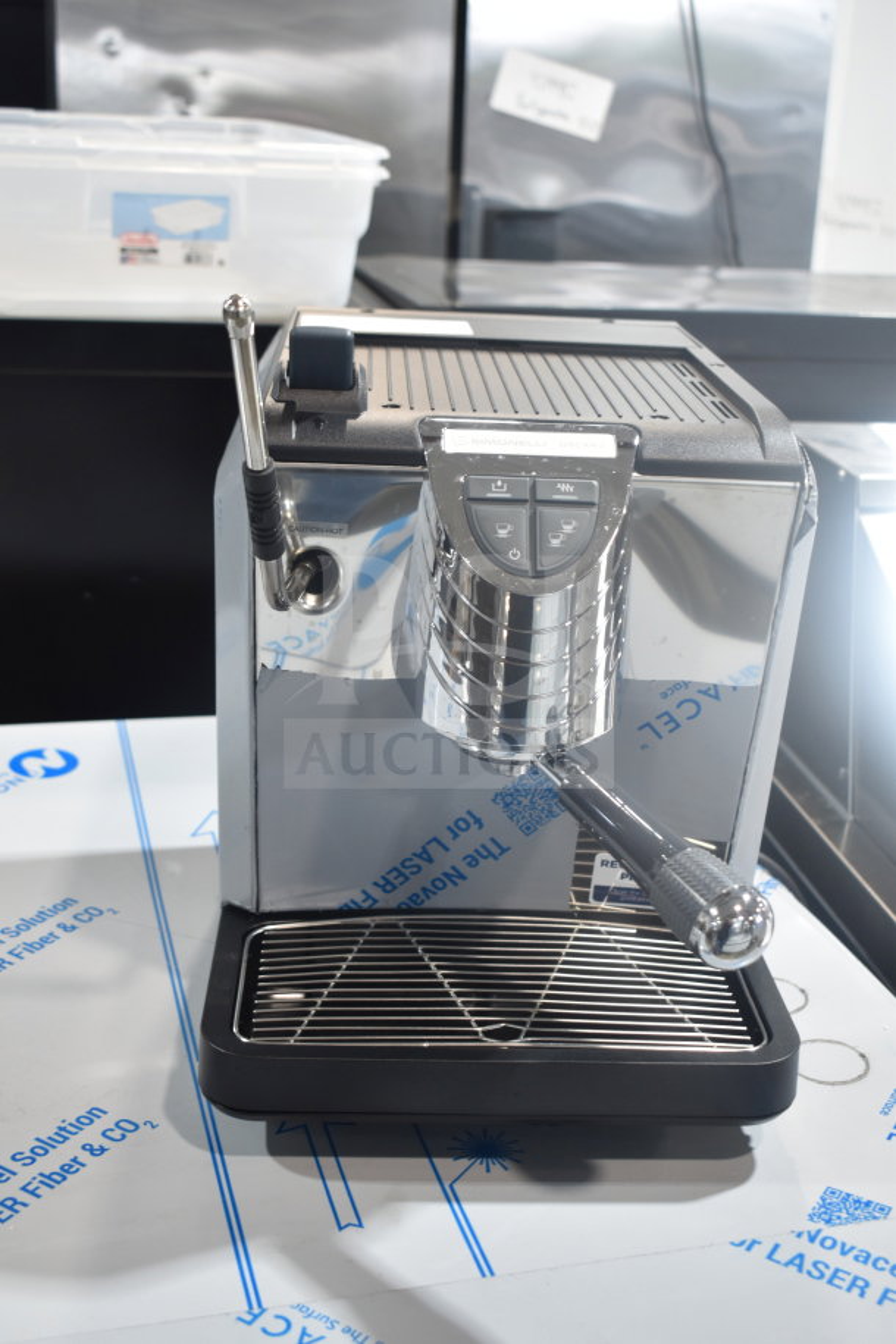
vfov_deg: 43.6
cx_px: 448
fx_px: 1680
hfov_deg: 29.9
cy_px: 672
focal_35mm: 45
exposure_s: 1/50
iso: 640
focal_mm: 30
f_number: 4.2
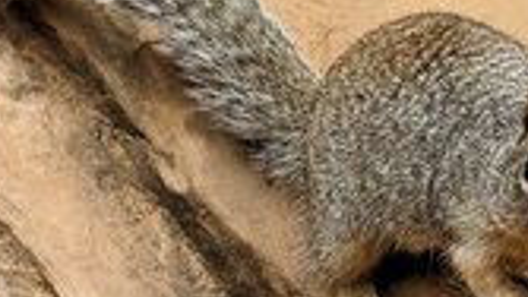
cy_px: 190
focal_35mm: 163
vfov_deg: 7.4
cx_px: 424
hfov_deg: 13.1
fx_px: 2282
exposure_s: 1/292
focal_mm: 6.81
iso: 56
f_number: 1.85
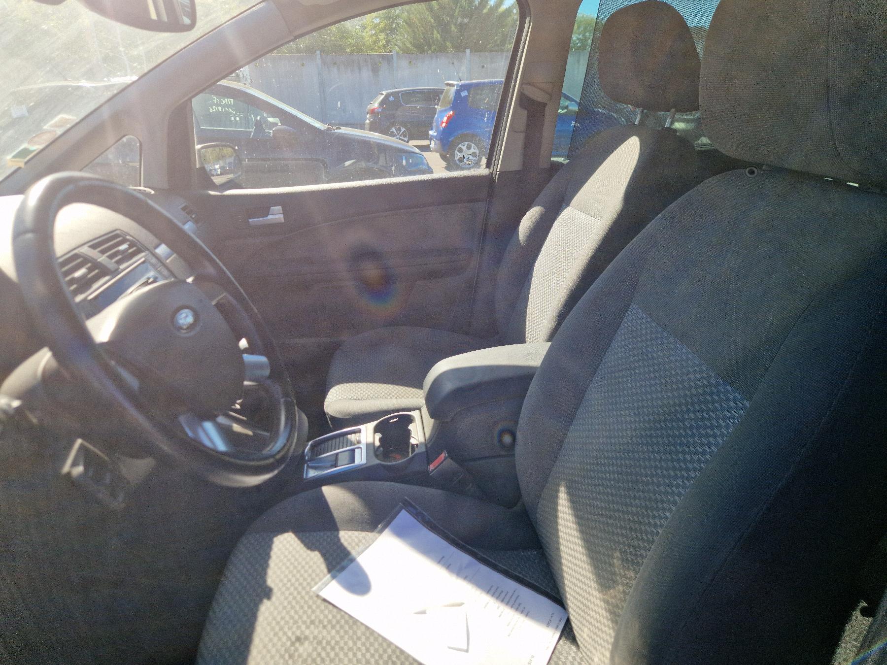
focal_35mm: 23
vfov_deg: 58.9
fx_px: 589
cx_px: 444
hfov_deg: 73.9
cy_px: 332
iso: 50
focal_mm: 5.4
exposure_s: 1/500
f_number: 1.8
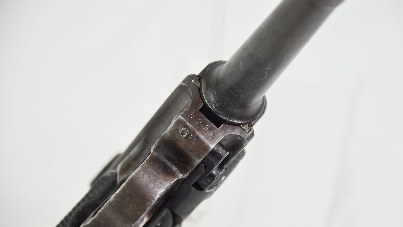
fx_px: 2271
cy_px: 126
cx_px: 201
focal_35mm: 213
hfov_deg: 10.1
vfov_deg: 5.7
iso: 720
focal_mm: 135
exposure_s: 1/250
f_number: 5.6
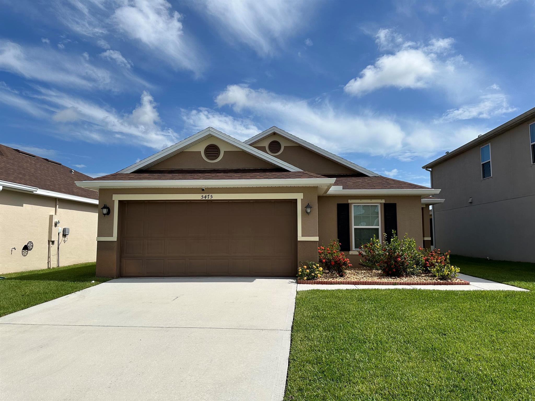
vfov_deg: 56.8
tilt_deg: +3.7
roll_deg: -0.1
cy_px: 200
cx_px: 268
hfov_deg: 71.6
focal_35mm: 24
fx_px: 371
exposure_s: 1/8929
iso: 80
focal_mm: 6.86
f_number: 1.78
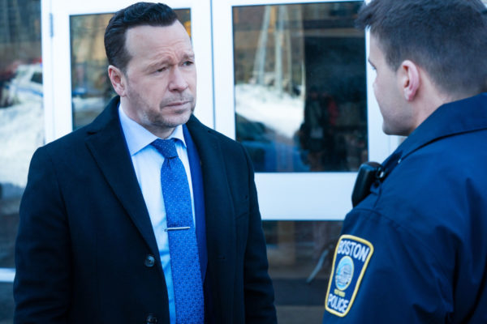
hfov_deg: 28.8
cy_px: 162
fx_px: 947
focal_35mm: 70
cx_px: 244
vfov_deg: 19.5
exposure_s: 1/1600
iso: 2000
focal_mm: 70
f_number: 6.3
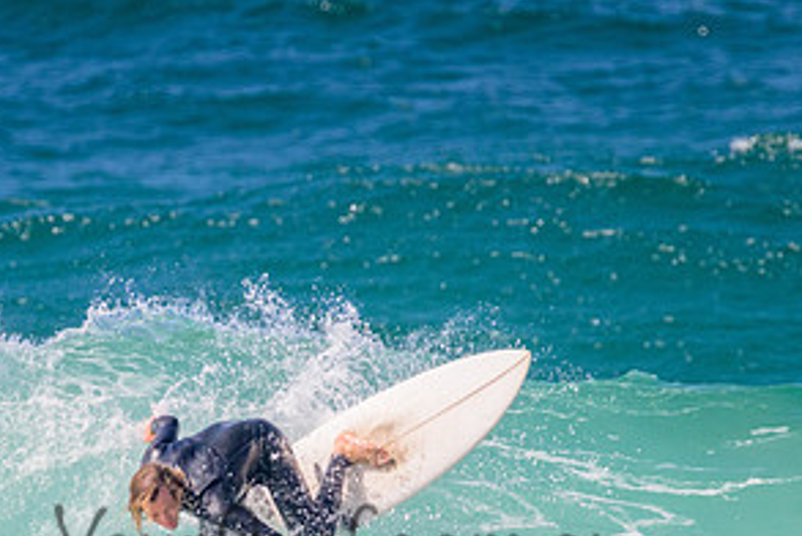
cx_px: 337
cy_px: 524
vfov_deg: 0.9
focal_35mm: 1582
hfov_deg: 1.3
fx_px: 35278
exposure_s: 1/2000
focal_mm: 800
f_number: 11
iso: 1250
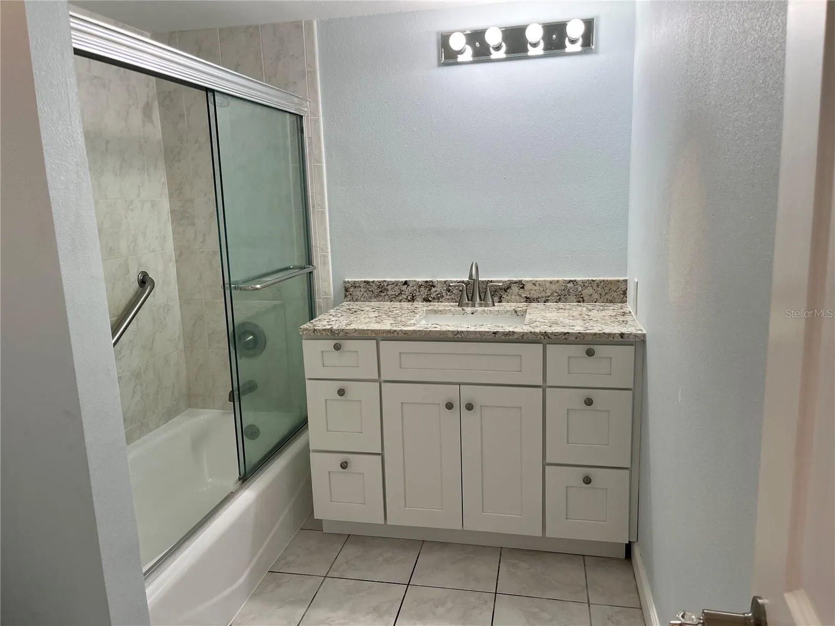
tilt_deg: -10.6
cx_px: 418
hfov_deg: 67.3
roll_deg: +2.4
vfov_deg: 53.1
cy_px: 313
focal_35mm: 26
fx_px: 627
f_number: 1.6
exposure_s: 1/140
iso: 40
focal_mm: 5.1
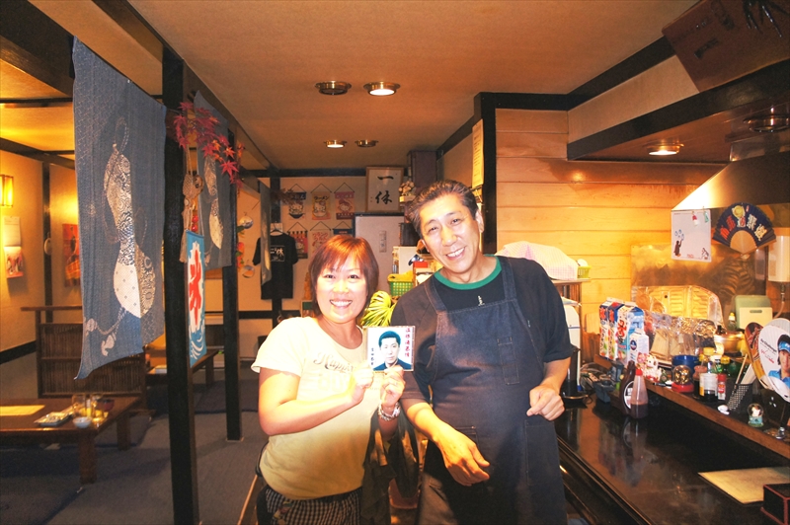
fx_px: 592
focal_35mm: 27
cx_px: 395
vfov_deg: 47.9
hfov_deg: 67.4
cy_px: 262
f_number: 3.5
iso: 800
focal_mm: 18
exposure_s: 1/30
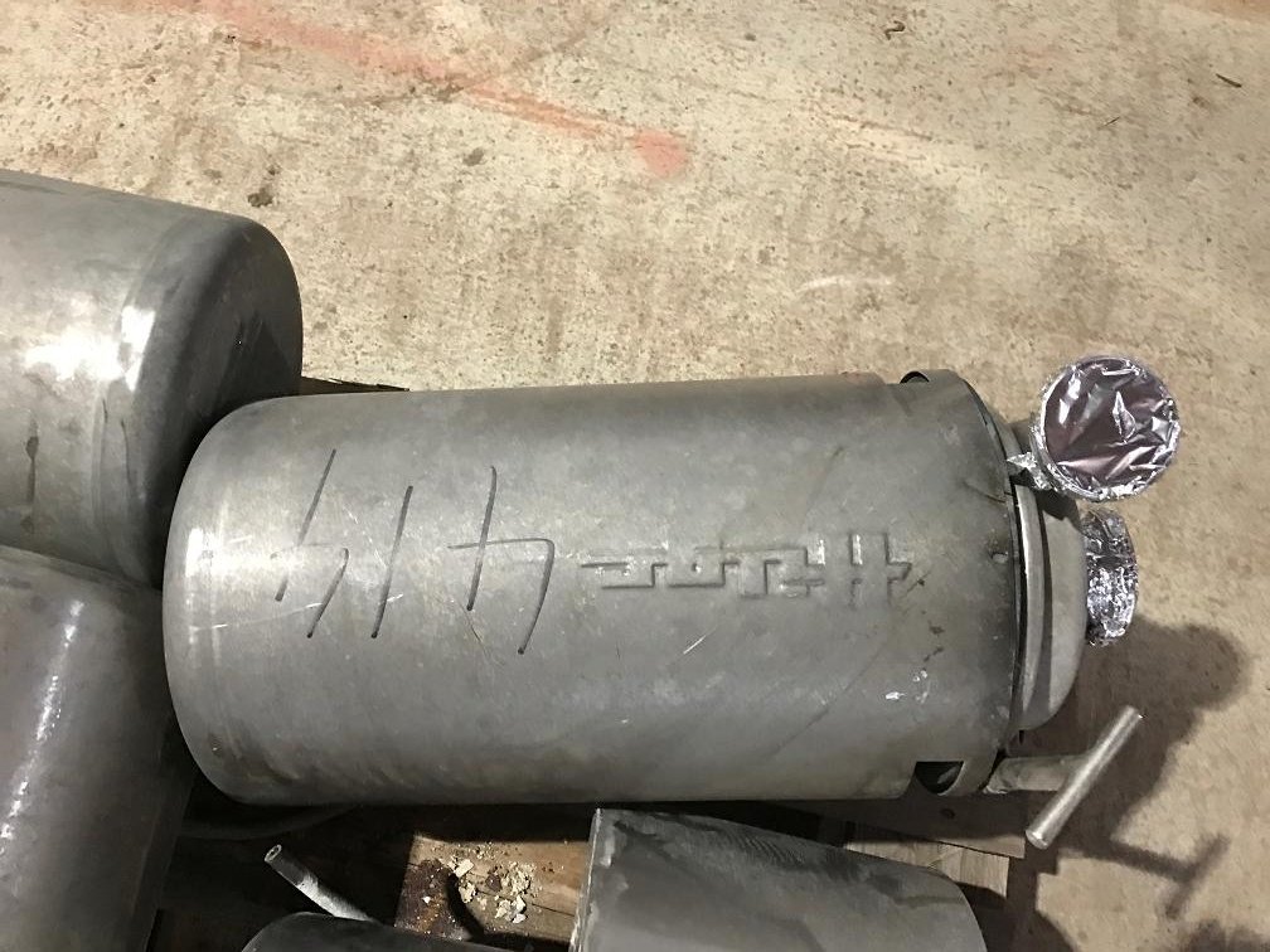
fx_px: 1027
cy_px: 476
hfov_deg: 63.4
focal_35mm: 28
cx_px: 635
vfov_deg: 49.7
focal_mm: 3.99
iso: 100
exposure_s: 1/9
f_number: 1.8
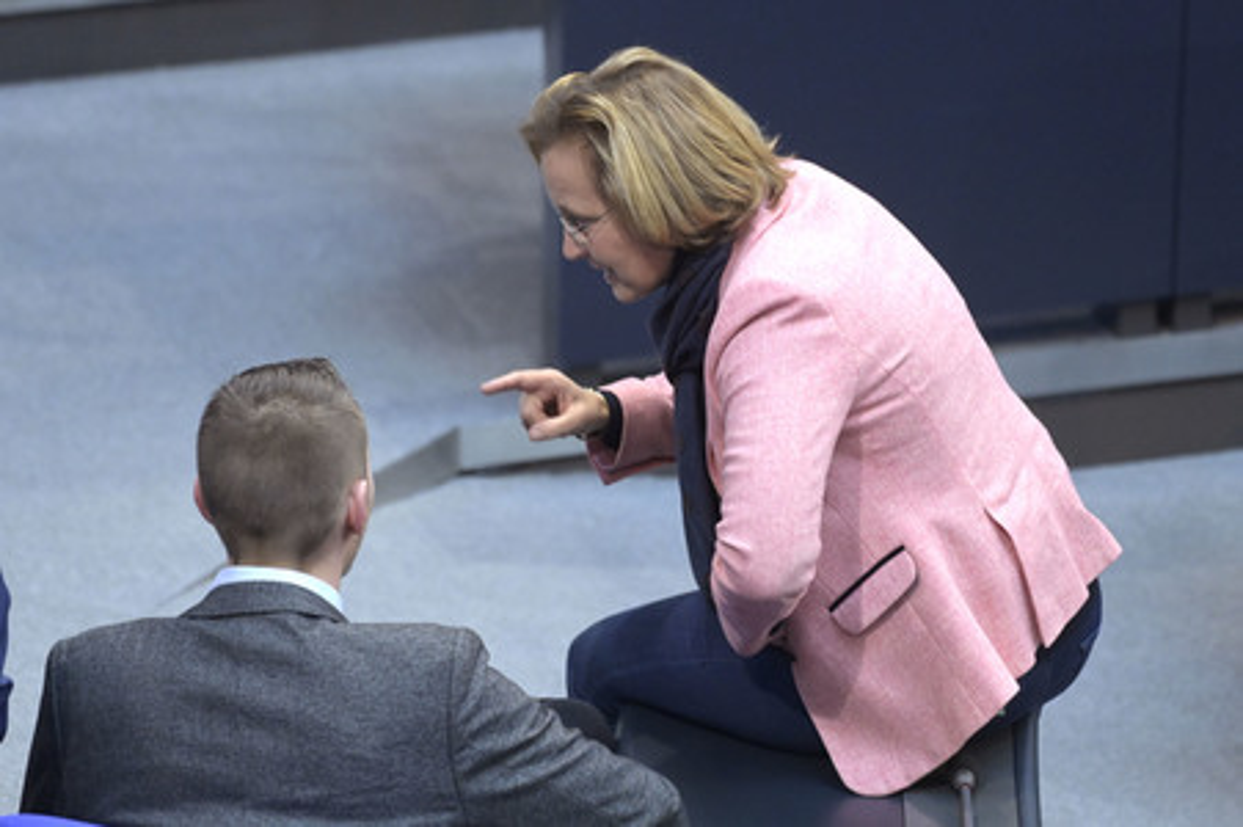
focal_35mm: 320
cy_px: 414
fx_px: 11040
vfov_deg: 4.3
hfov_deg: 6.4
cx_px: 622
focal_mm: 320
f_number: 5.6
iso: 10000
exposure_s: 1/320
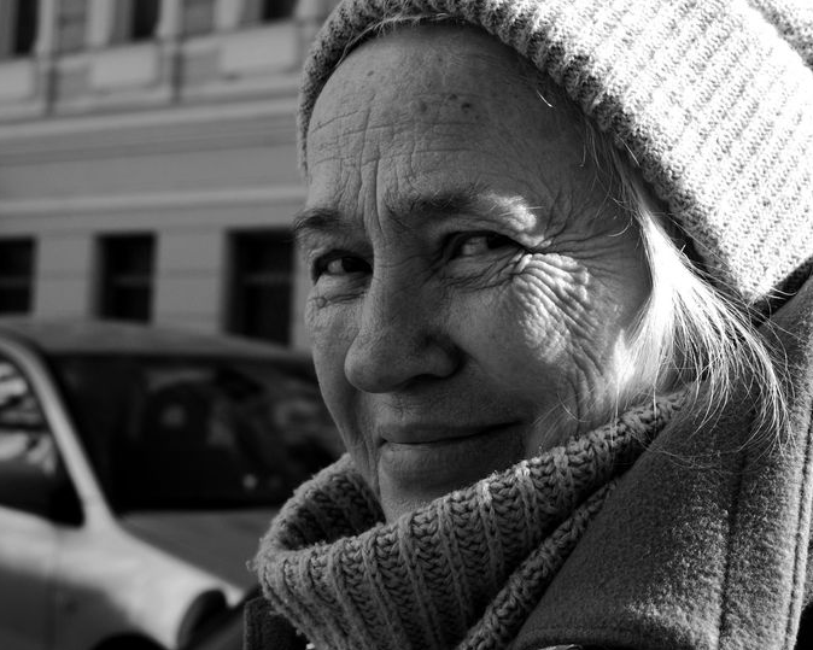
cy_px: 303
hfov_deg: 24.1
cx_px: 423
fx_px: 1901
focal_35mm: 79
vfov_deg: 19.4
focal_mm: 42
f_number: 9
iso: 400
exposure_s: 1/320
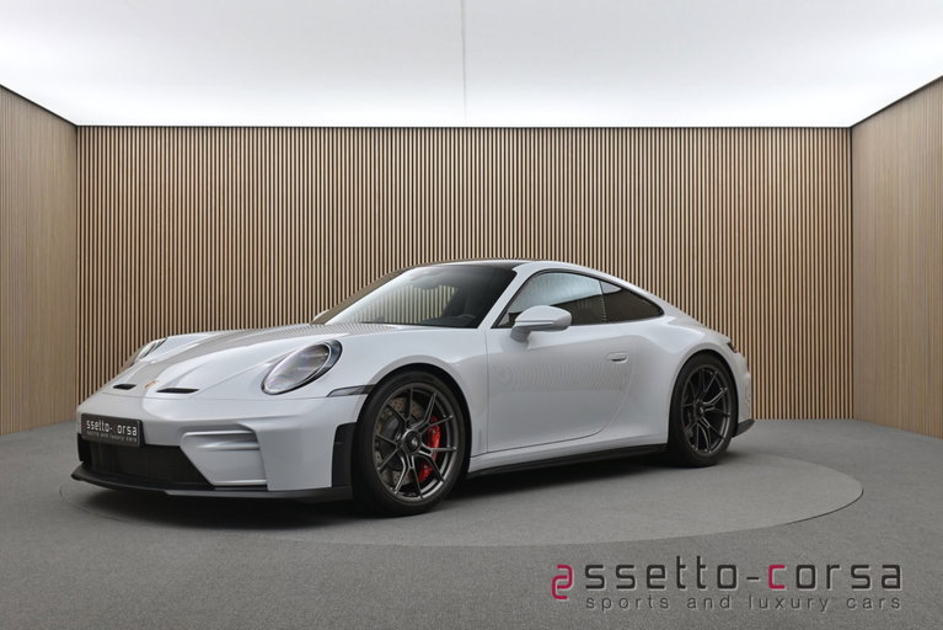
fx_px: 1042
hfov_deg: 48.7
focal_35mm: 40
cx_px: 472
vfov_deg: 33.6
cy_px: 315
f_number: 4.5
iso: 450
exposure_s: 1/40
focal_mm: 26.5
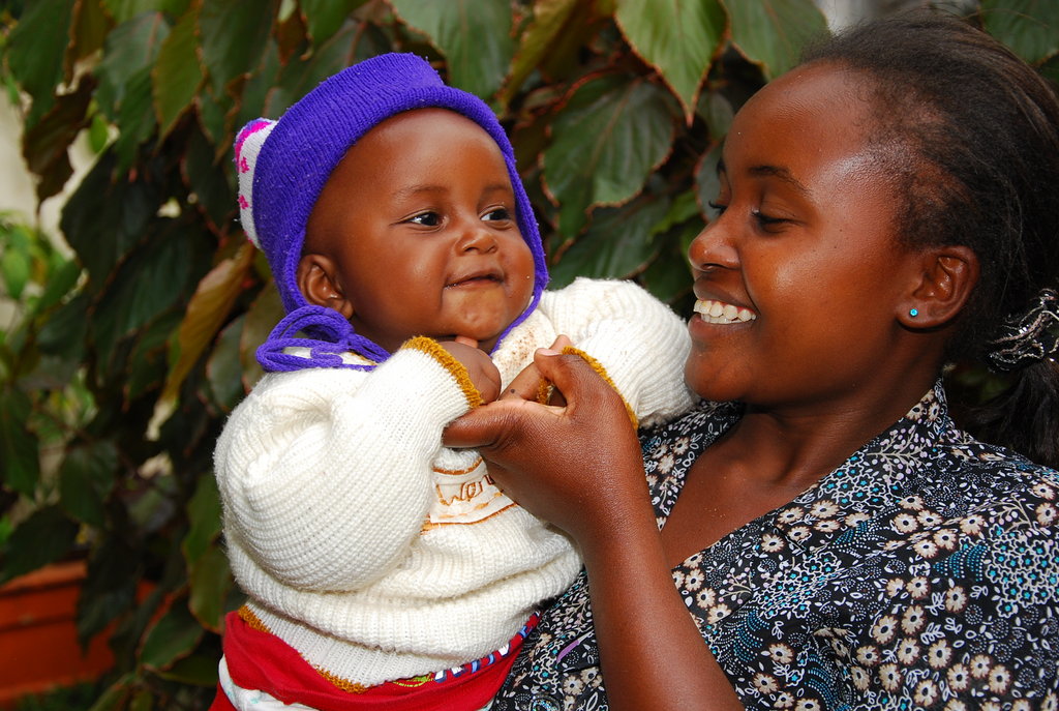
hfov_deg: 29.8
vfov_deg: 20.2
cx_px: 530
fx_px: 1989
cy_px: 356
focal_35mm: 68
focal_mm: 45
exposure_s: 1/100
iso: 160
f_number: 5
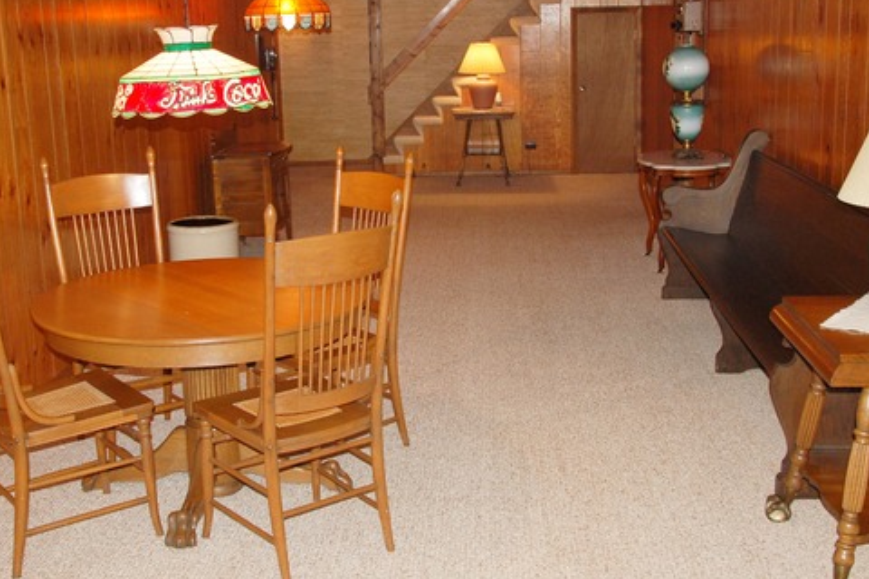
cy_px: 244
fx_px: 1062
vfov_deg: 30.5
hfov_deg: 44.5
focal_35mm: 44
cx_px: 420
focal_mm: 22
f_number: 3.8
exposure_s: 1/60
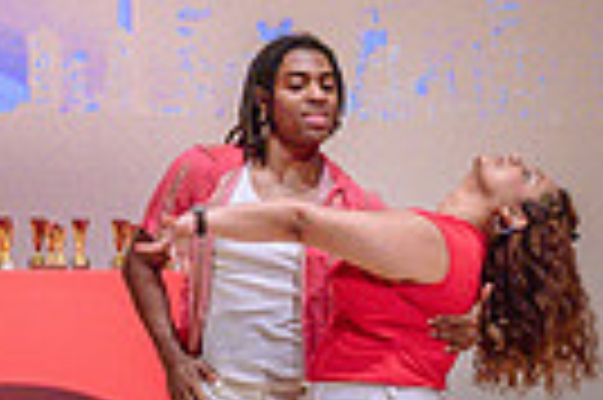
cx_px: 154
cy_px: 404
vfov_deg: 7.5
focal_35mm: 182
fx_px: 3045
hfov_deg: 11.3
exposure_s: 1/400
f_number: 2.8
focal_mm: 33.5
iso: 1600
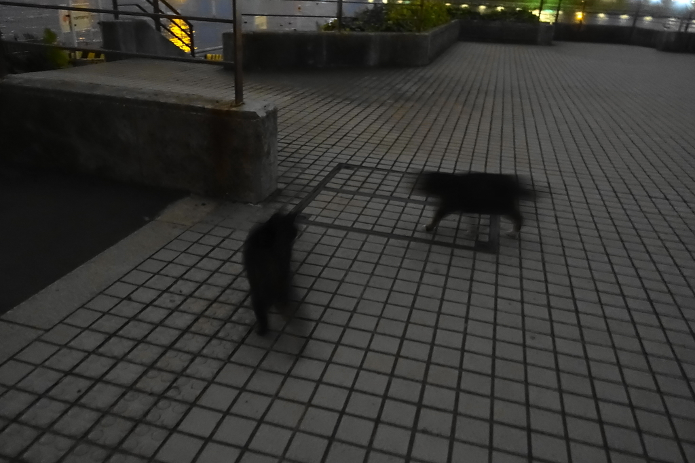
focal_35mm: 24
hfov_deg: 73.7
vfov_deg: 53.1
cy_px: 232
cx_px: 348
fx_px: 463
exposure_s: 1/4
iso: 5000
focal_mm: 8.8
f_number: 1.8
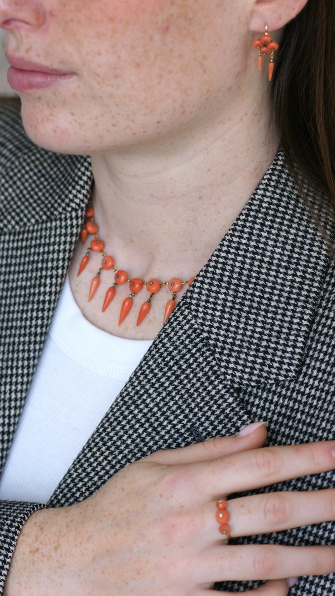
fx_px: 1753
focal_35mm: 111
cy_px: 297
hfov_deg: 10.9
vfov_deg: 19.3
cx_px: 144
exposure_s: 1/160
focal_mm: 70
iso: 200
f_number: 4
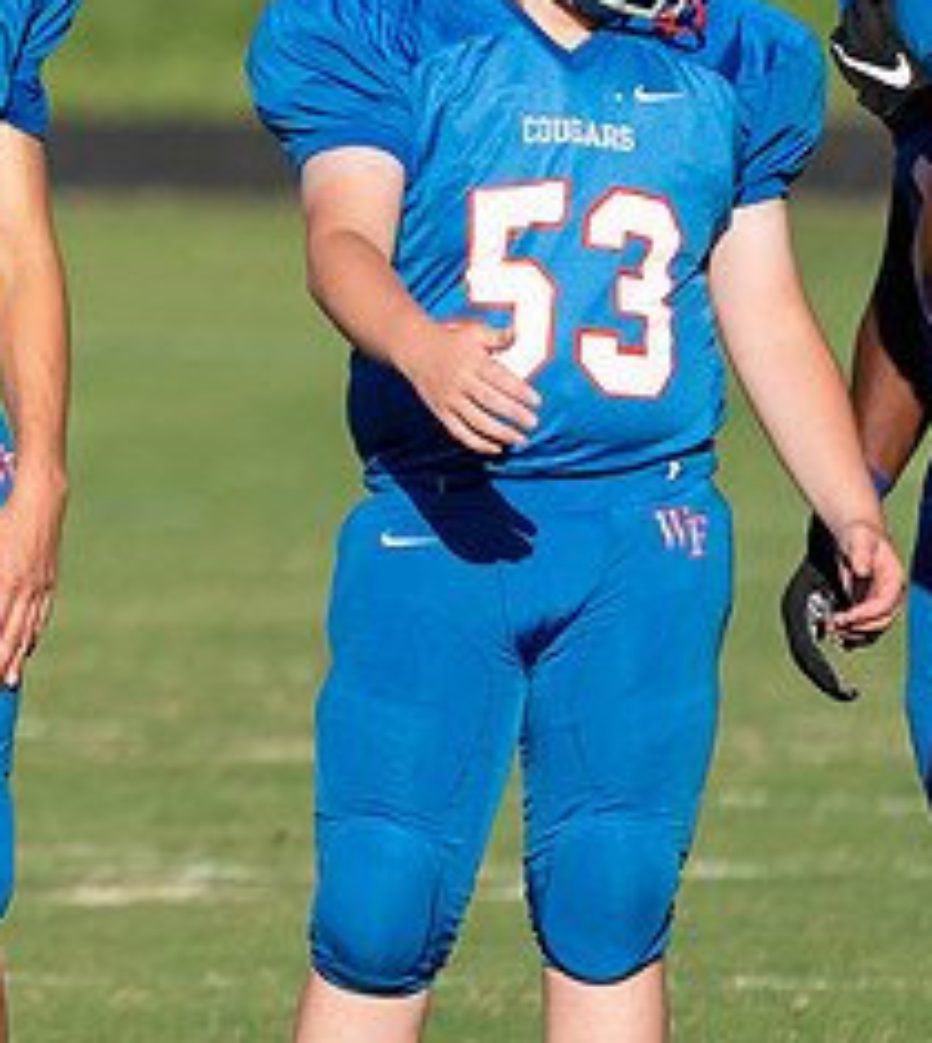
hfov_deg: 1.2
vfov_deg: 1.3
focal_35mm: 1384
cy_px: 77
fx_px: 44738
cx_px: -767
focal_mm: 400
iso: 800
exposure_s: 1/3200
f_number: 5.6
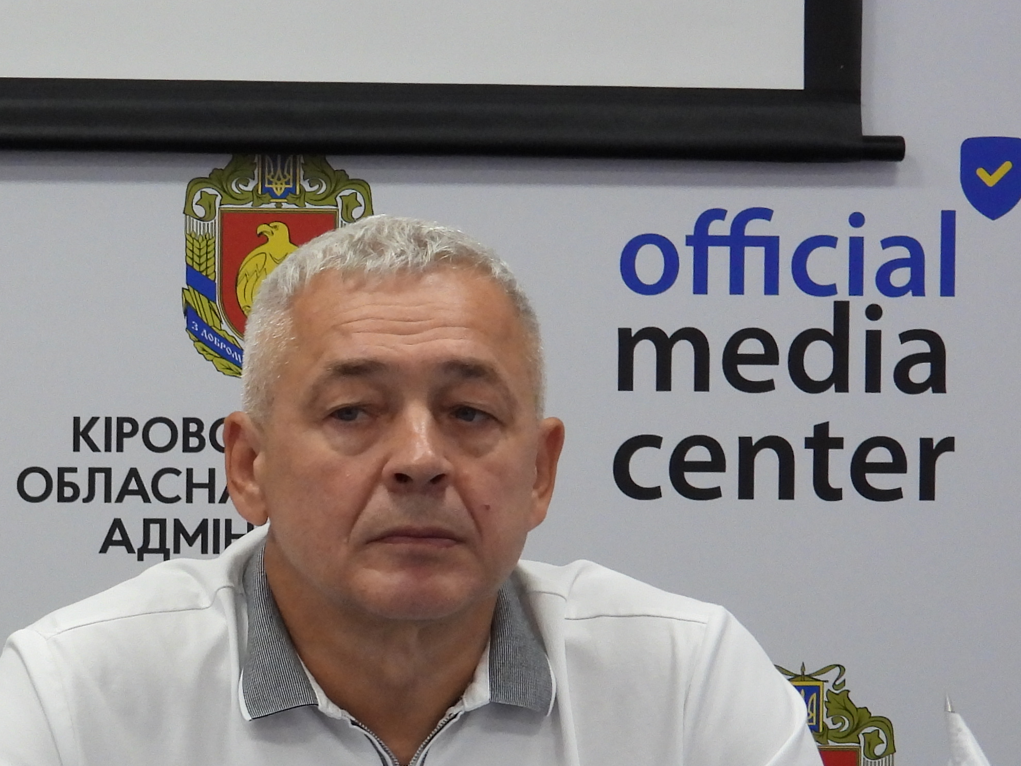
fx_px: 8555
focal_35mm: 290
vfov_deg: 5.1
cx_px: -131
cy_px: 643
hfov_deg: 6.8
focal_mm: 22.3
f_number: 4
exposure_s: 1/40
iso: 400
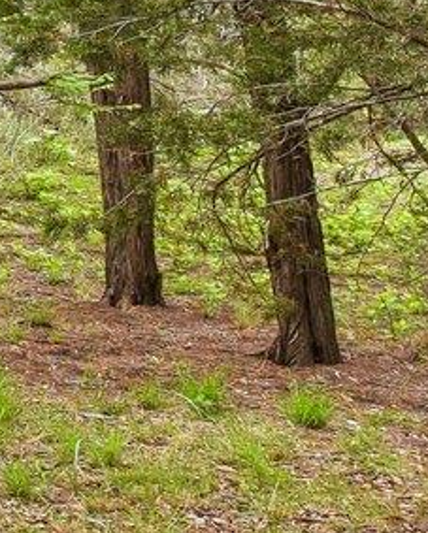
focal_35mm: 95
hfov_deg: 9.6
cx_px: -1041
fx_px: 1502
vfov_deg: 19.4
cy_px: -37
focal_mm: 14
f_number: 8
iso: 100
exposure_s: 1/30
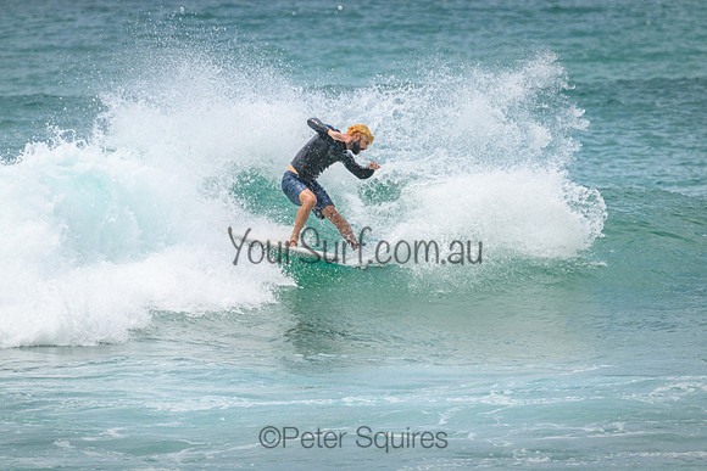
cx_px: 354
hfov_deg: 2.6
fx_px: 15714
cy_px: 236
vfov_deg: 1.7
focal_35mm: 800
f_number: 11
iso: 1250
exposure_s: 1/3200
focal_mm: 800
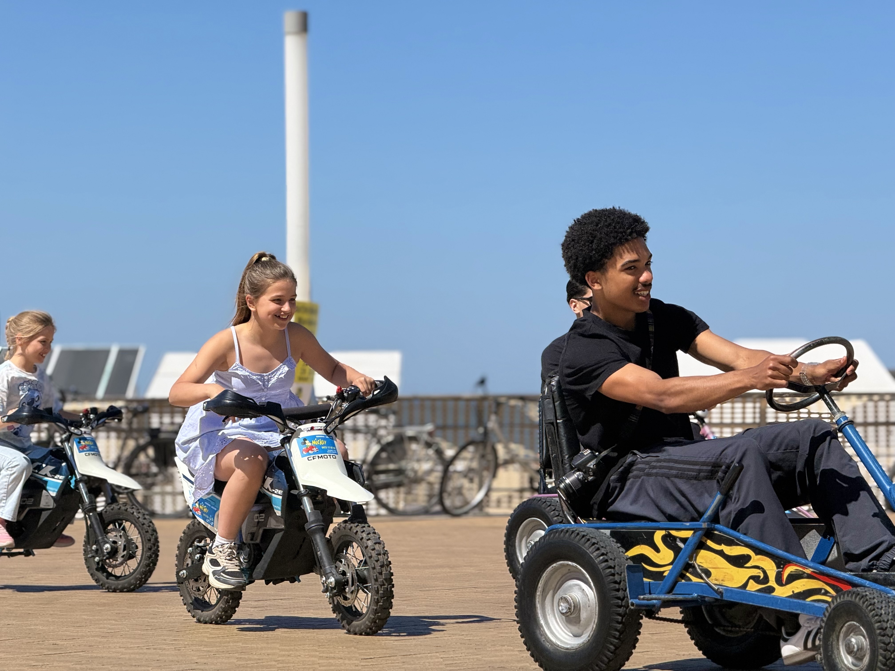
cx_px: 448
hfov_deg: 16.4
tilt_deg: +0.7
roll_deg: +0.4
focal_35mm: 120
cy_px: 336
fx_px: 3103
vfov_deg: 12.3
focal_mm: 15.66
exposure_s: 1/3195
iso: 64
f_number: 2.8
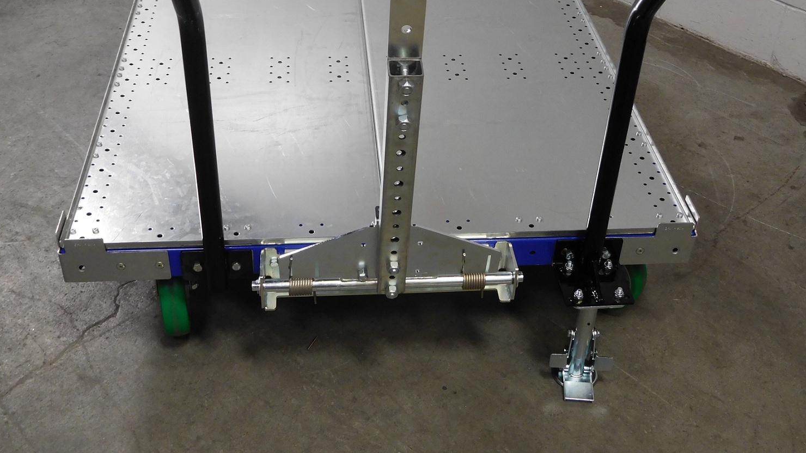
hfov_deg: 46.4
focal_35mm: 44
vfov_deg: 26.9
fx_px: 940
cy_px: 154
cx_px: 402
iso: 250
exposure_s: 1/30
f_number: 3.9
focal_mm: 7.1
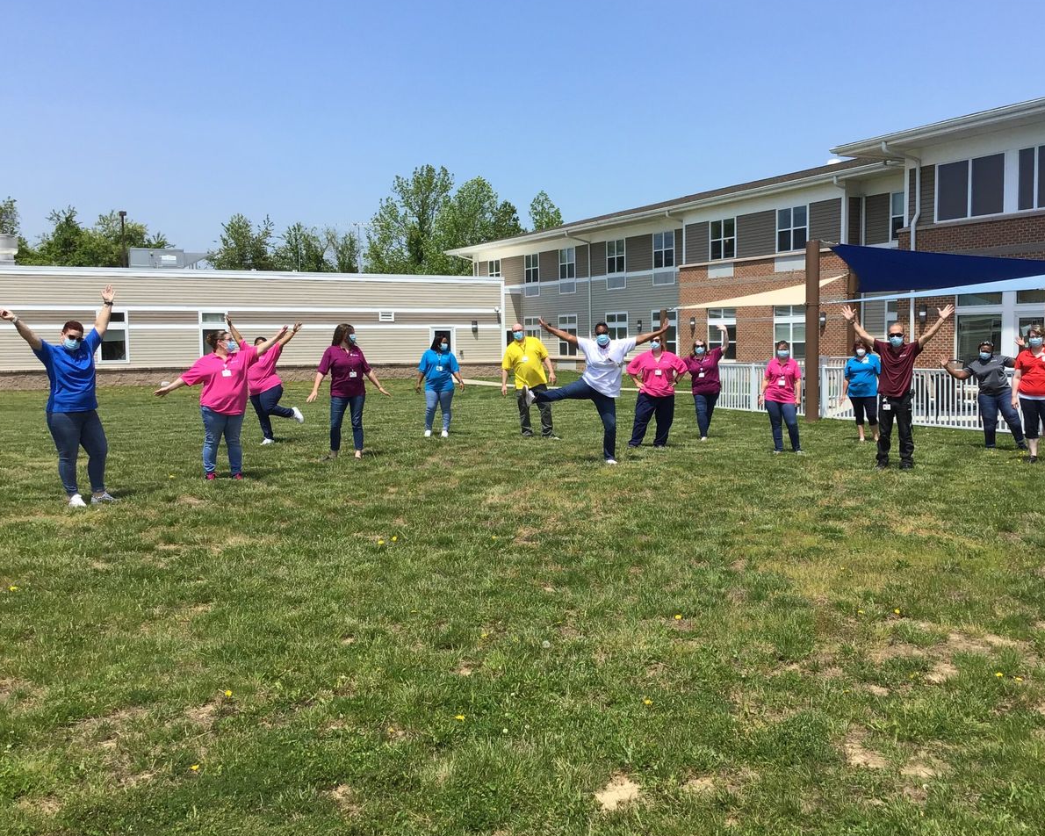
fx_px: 1082
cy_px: 413
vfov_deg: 42.2
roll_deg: +0.5
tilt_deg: -4.0
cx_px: 590
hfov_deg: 51.4
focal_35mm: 35
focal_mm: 3.3
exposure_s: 1/1235
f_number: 2.4
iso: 25
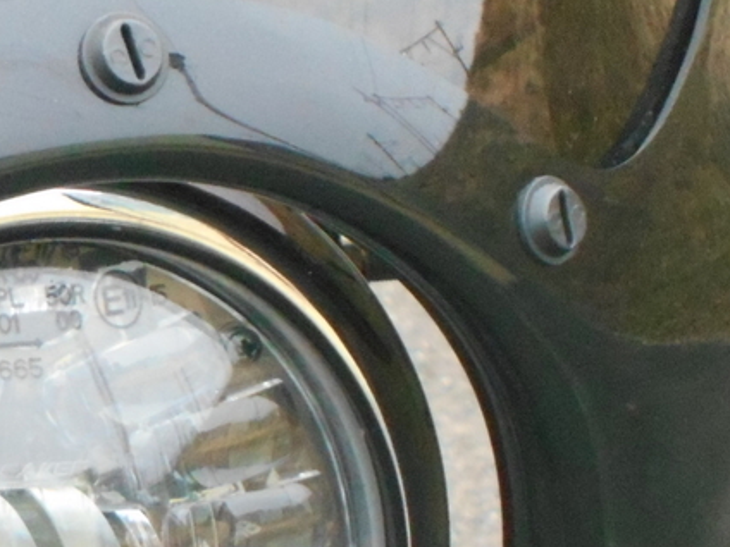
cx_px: -57
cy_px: 619
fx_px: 4534
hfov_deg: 9.1
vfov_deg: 6.9
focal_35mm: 215
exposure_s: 1/250
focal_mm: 13.5
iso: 800
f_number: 5.8
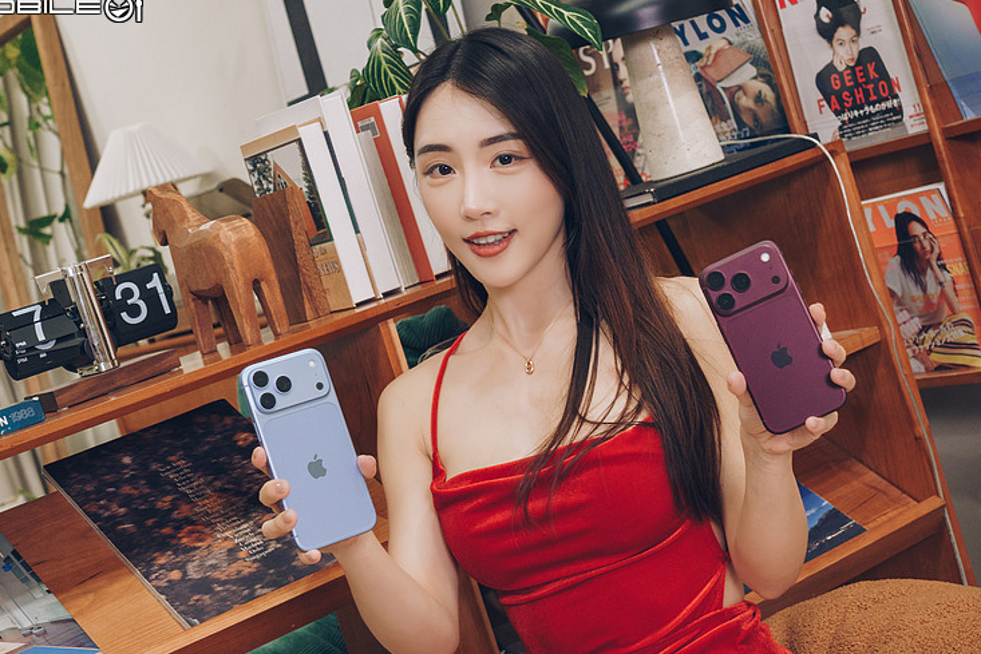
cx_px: 472
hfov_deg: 30.1
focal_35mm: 67
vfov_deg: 20.3
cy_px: 330
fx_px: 1826
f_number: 6.3
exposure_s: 1/80
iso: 800
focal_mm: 42
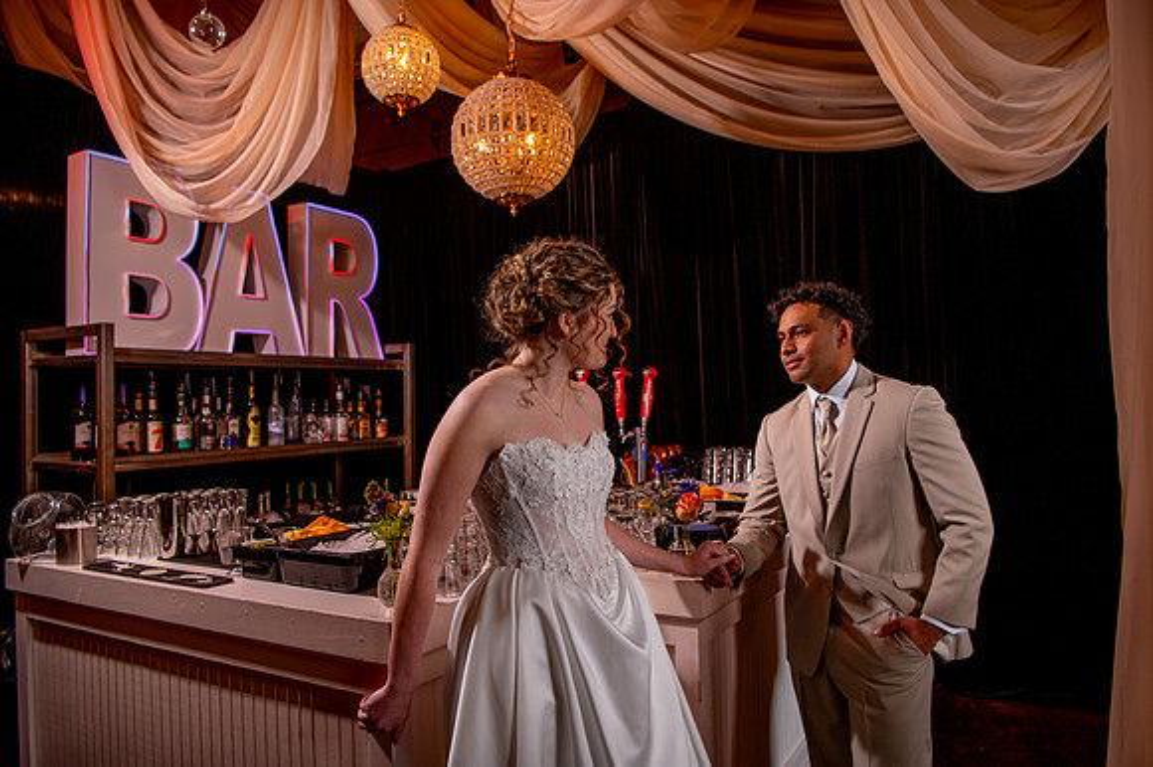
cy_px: 384
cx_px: 581
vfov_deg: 51.7
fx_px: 792
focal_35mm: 25
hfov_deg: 72.1
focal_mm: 24
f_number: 3.5
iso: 640
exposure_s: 1/320
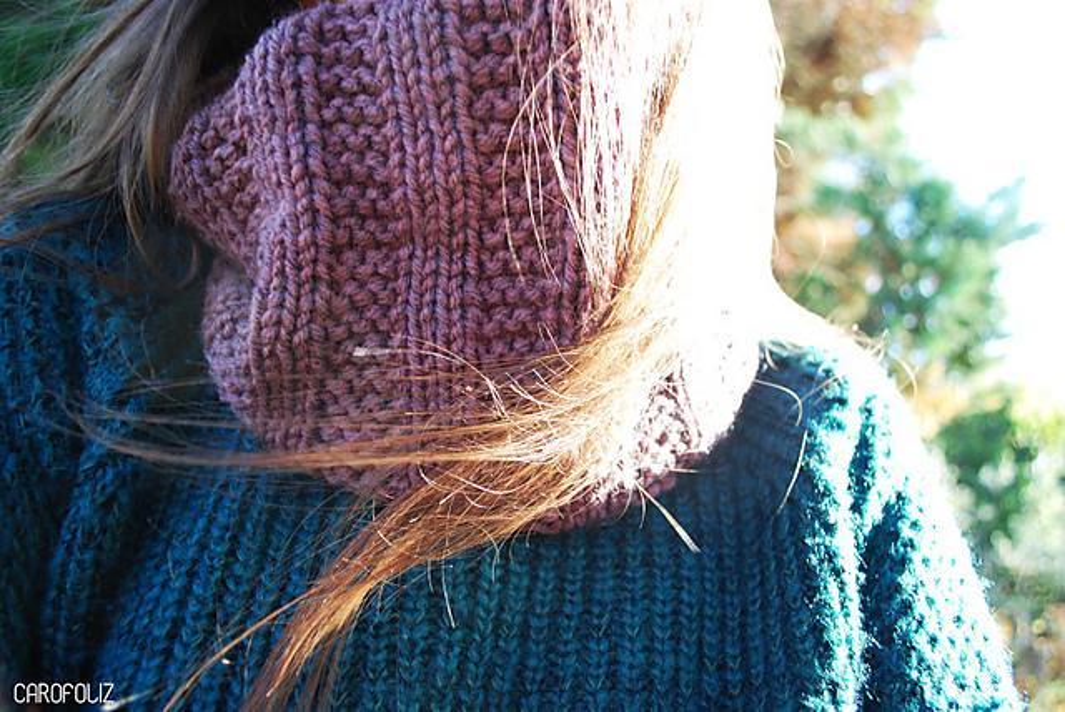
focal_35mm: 27
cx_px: 532
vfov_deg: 48.0
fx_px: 799
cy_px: 356
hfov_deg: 67.3
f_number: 4
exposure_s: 1/60
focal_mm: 18
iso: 200
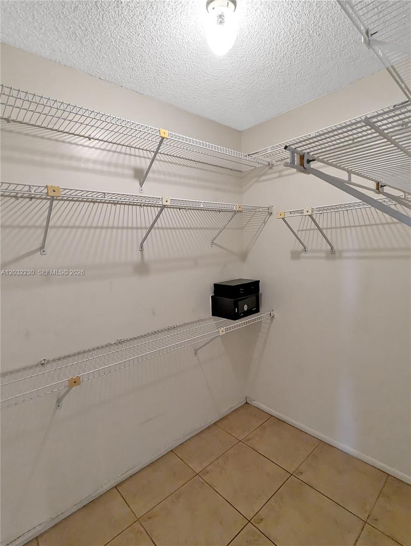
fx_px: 253
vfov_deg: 94.4
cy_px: 273
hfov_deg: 78.2
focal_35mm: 16
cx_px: 206
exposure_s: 1/120
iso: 309
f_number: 2.2
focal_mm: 2.35
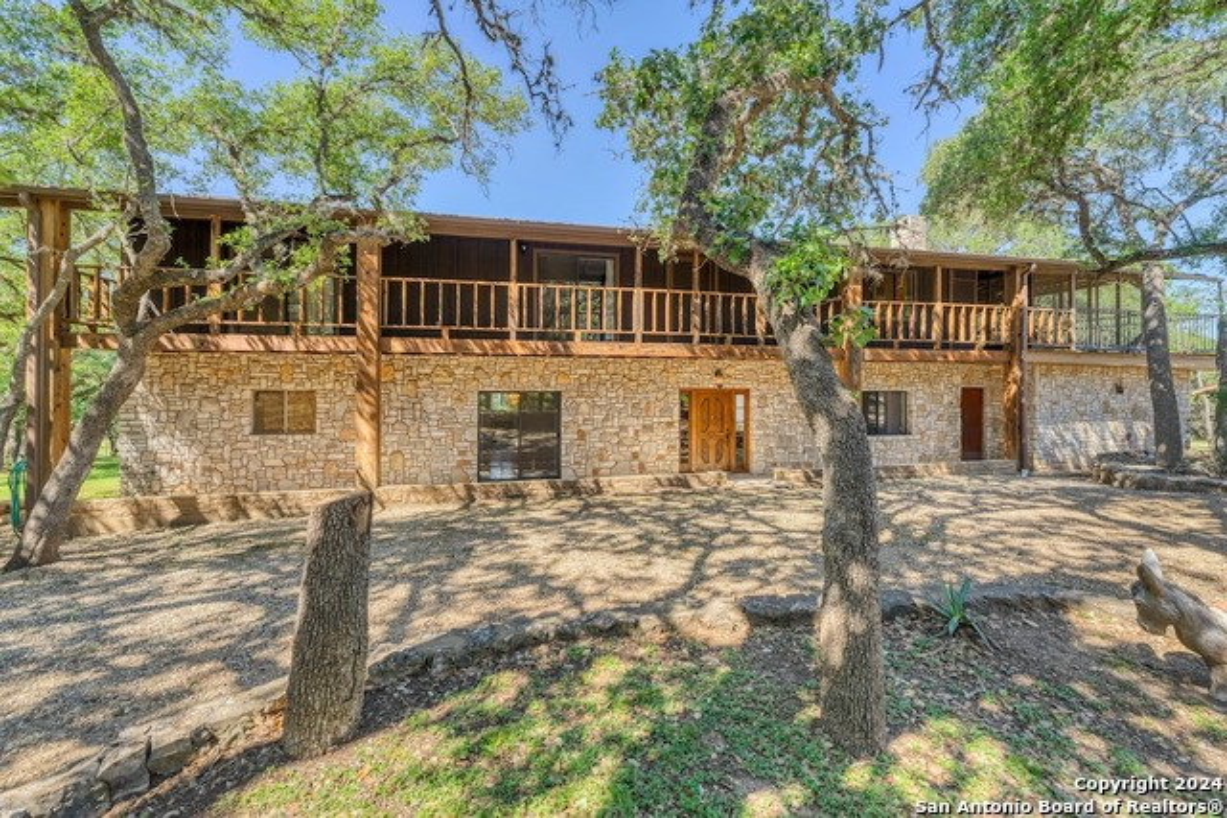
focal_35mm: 14
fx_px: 477
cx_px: 614
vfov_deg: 81.2
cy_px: 409
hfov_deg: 104.2
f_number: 7.1
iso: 100
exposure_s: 1/125
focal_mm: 14
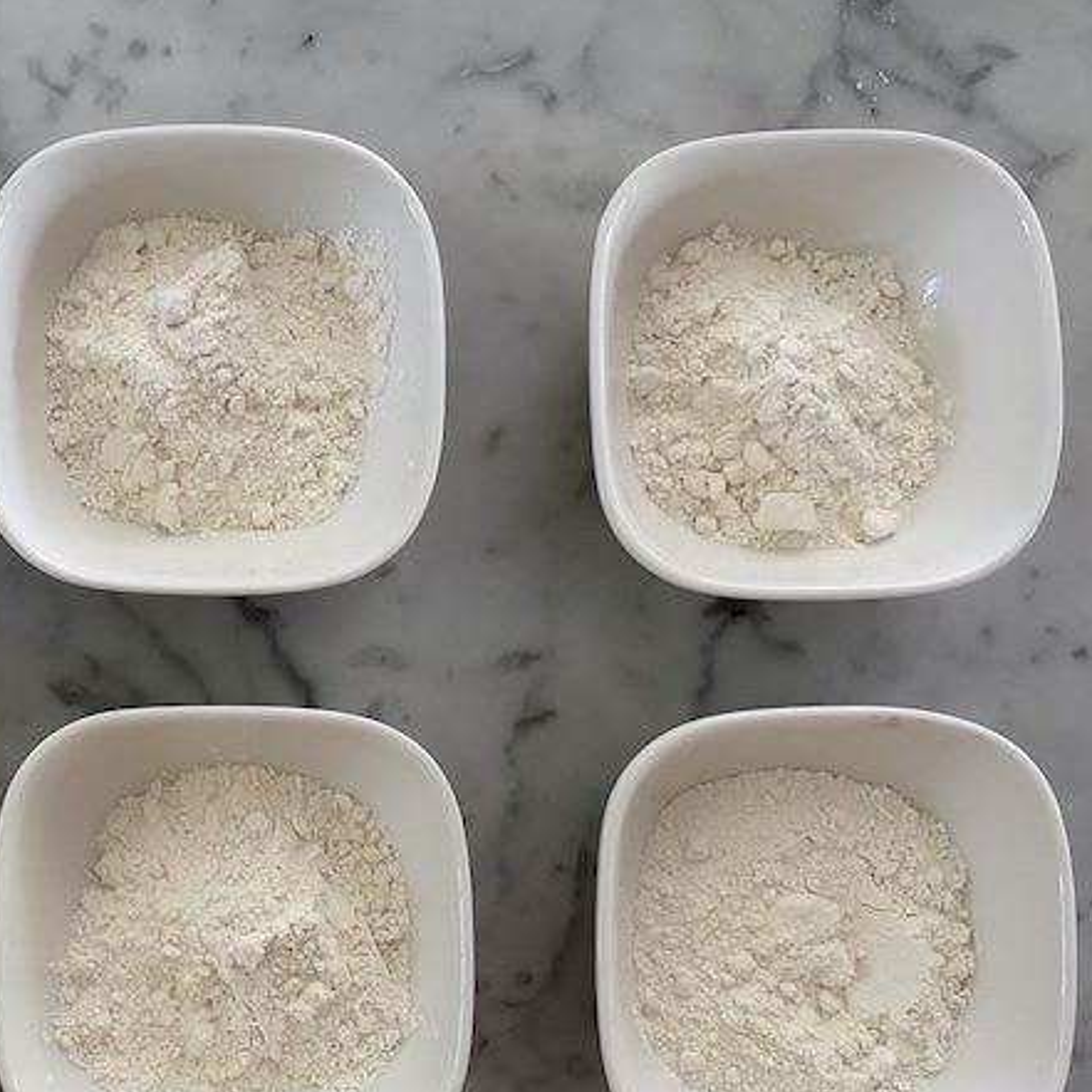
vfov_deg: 41.6
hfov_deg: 40.4
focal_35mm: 40
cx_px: 243
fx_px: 1428
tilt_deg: -86.1
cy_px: 664
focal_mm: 5.96
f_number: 1.6
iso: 400
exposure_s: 1/60
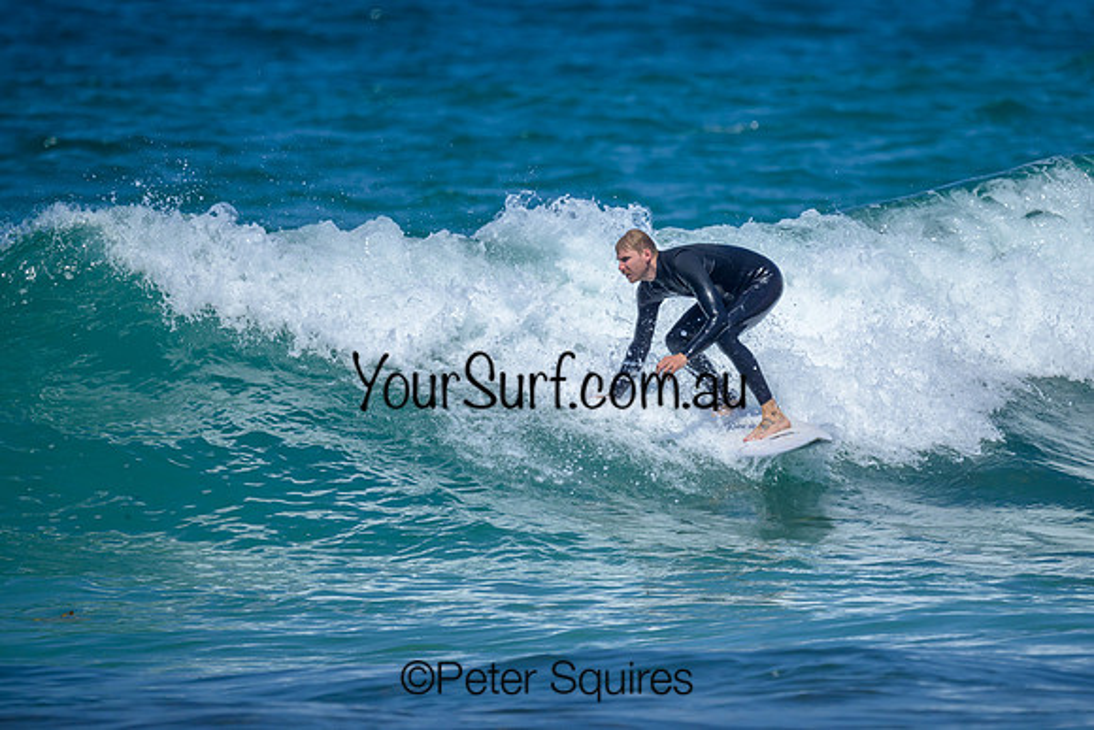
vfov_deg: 1.3
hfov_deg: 1.9
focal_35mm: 1092
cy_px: 309
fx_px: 33180
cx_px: 595
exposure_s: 1/2500
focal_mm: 800
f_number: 6.3
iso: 320
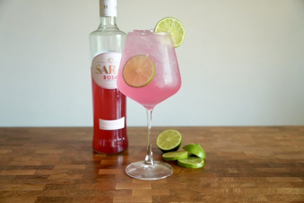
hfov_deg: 49.4
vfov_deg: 34.1
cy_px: 102
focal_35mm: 39
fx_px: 331
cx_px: 152
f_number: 2.8
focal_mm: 26.1
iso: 1000
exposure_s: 1/125
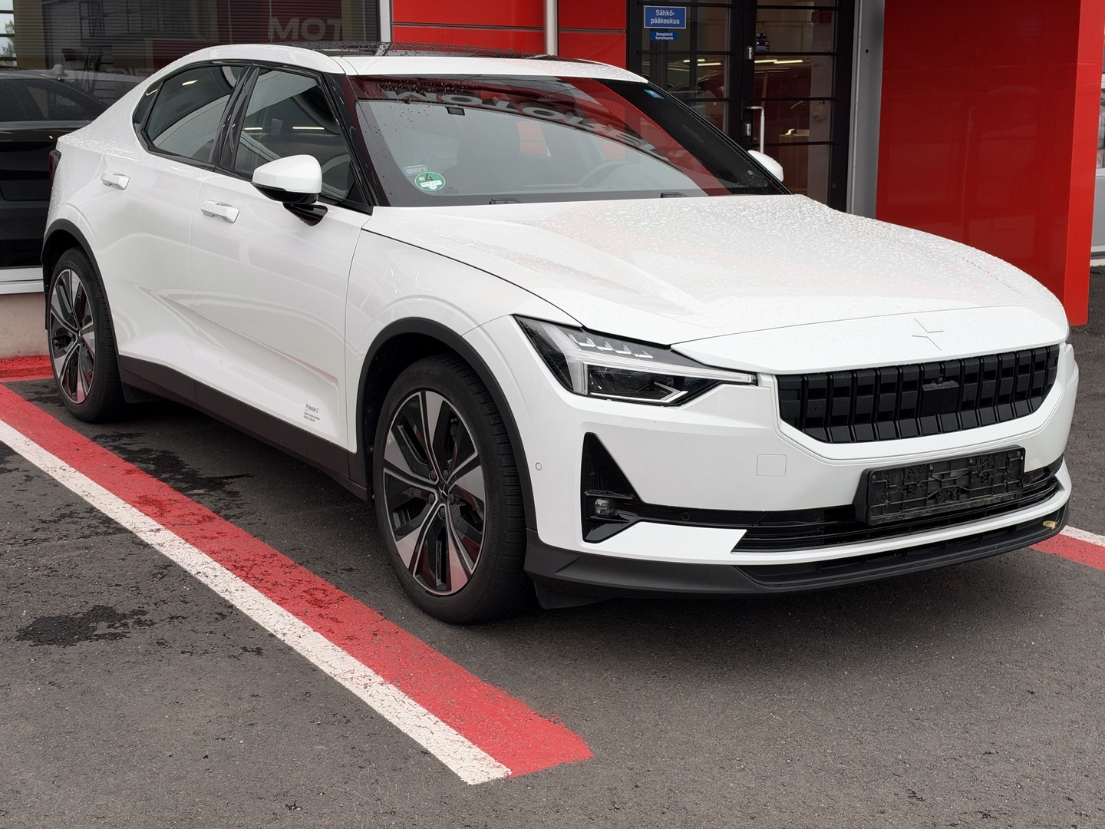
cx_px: 552
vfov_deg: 30.3
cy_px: 414
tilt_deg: -9.9
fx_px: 1532
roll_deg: +0.6
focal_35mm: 48
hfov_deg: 39.7
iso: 64
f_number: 1.8
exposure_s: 1/580
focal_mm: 6.93
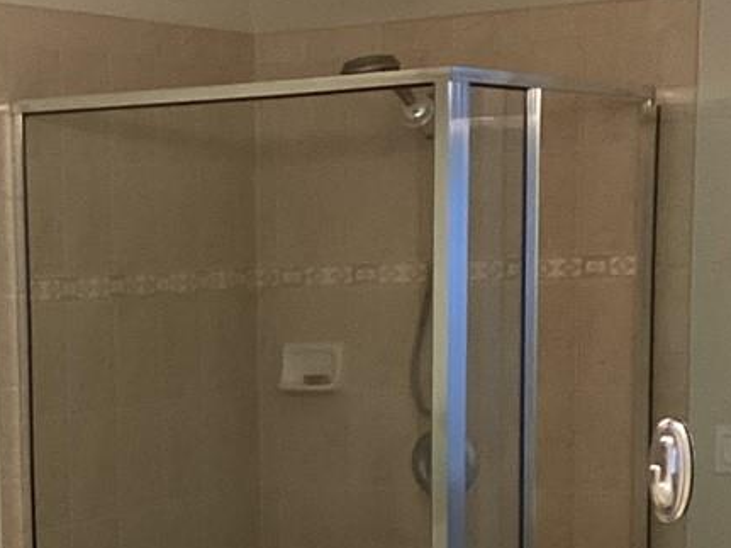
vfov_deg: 12.6
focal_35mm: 115
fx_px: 2428
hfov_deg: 16.9
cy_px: 628
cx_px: 114
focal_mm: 3.3
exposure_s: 1/60
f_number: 2.4
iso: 160
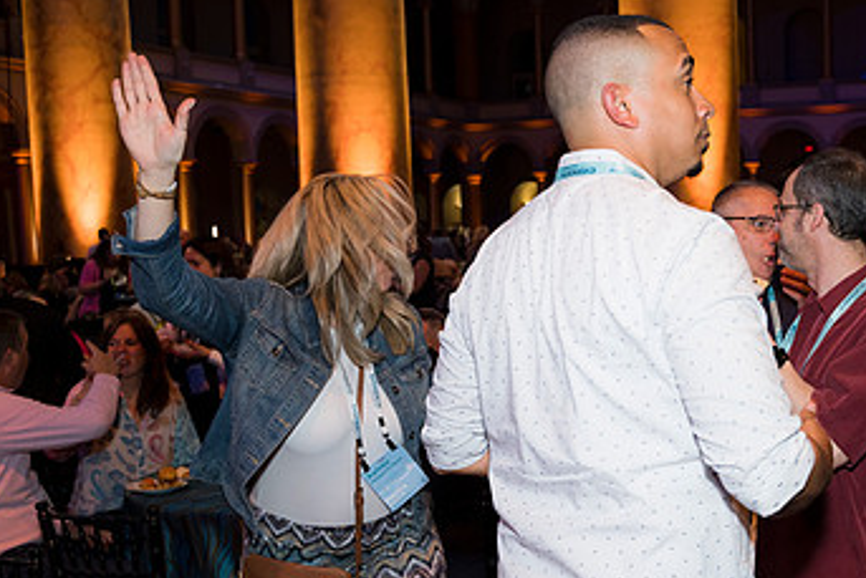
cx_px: 699
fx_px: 1227
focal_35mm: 51
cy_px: 382
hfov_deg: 37.4
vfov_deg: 26.4
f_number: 4
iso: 800
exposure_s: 1/100
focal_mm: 28
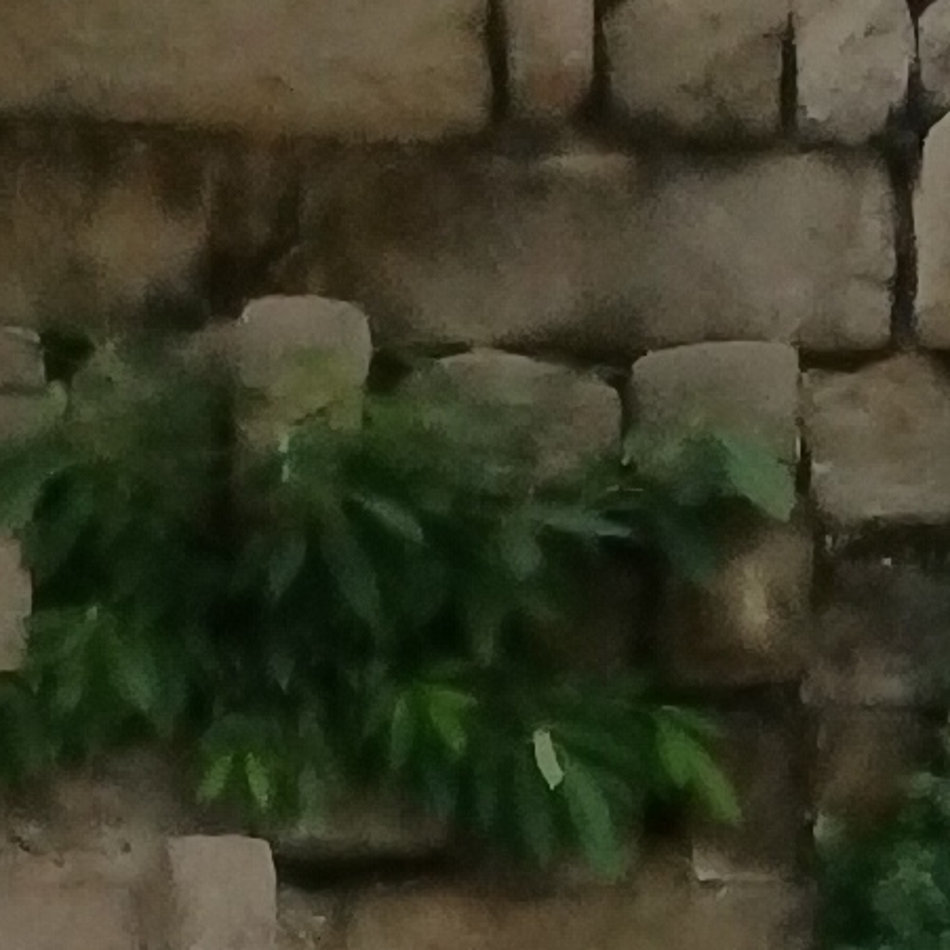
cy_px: 2625
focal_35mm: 204
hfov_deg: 8.6
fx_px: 6334
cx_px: 472
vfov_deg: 7.7
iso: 460
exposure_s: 1/900
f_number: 1.8
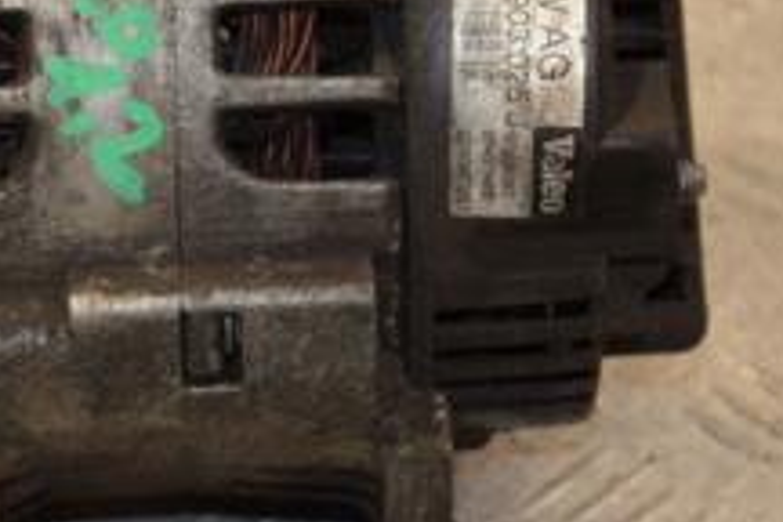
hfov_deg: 8.0
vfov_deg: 5.3
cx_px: 210
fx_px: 5611
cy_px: 218
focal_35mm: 258
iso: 800
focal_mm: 62
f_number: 5.3
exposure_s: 1/160
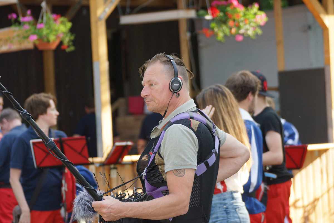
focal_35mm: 165
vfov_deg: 8.3
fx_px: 1531
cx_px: 167
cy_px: 112
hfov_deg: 12.5
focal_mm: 110
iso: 400
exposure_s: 1/200
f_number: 4.5
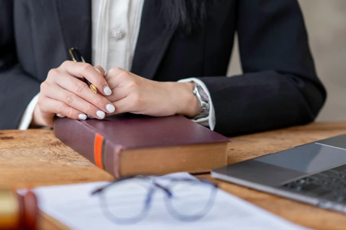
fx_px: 1163
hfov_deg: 16.9
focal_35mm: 121
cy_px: 117
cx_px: 119
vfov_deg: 11.3
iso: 160
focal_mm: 85
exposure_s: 1/250
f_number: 1.6
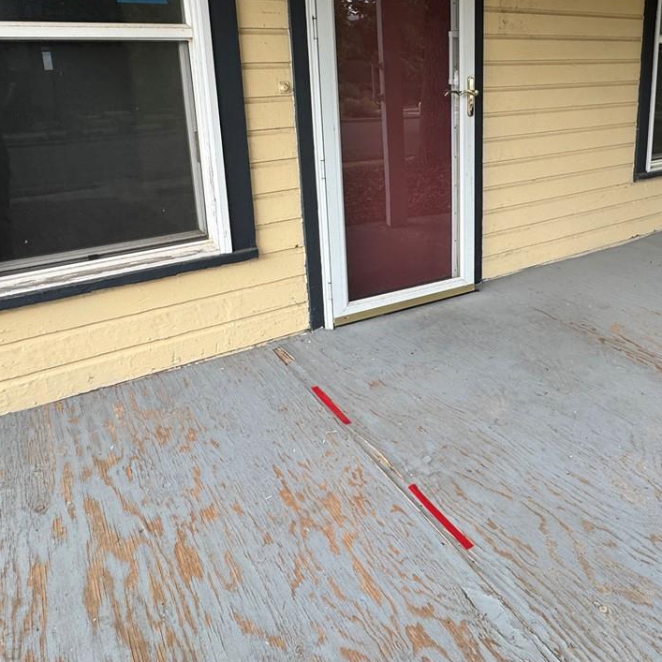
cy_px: 209
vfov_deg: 55.8
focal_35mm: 28
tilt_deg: -12.2
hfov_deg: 56.2
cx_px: 438
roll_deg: +1.2
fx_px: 606
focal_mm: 2.22
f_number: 2.2
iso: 40
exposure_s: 1/161
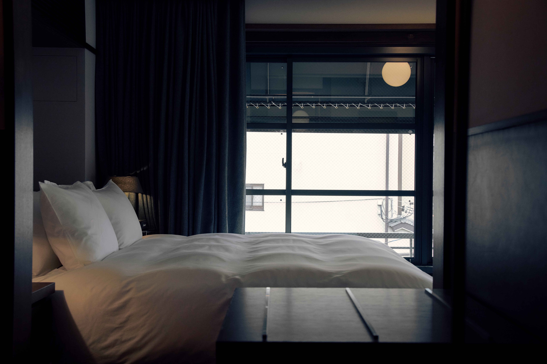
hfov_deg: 45.4
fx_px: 653
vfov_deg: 31.2
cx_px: 274
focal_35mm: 43
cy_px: 182
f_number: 6.3
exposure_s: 1/160
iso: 800
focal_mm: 43
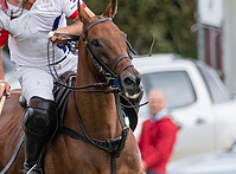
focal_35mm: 1891
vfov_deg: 0.8
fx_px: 12823
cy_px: 157
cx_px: 26
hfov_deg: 1.1
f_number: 2.8
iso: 320
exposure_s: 1/2000
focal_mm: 300
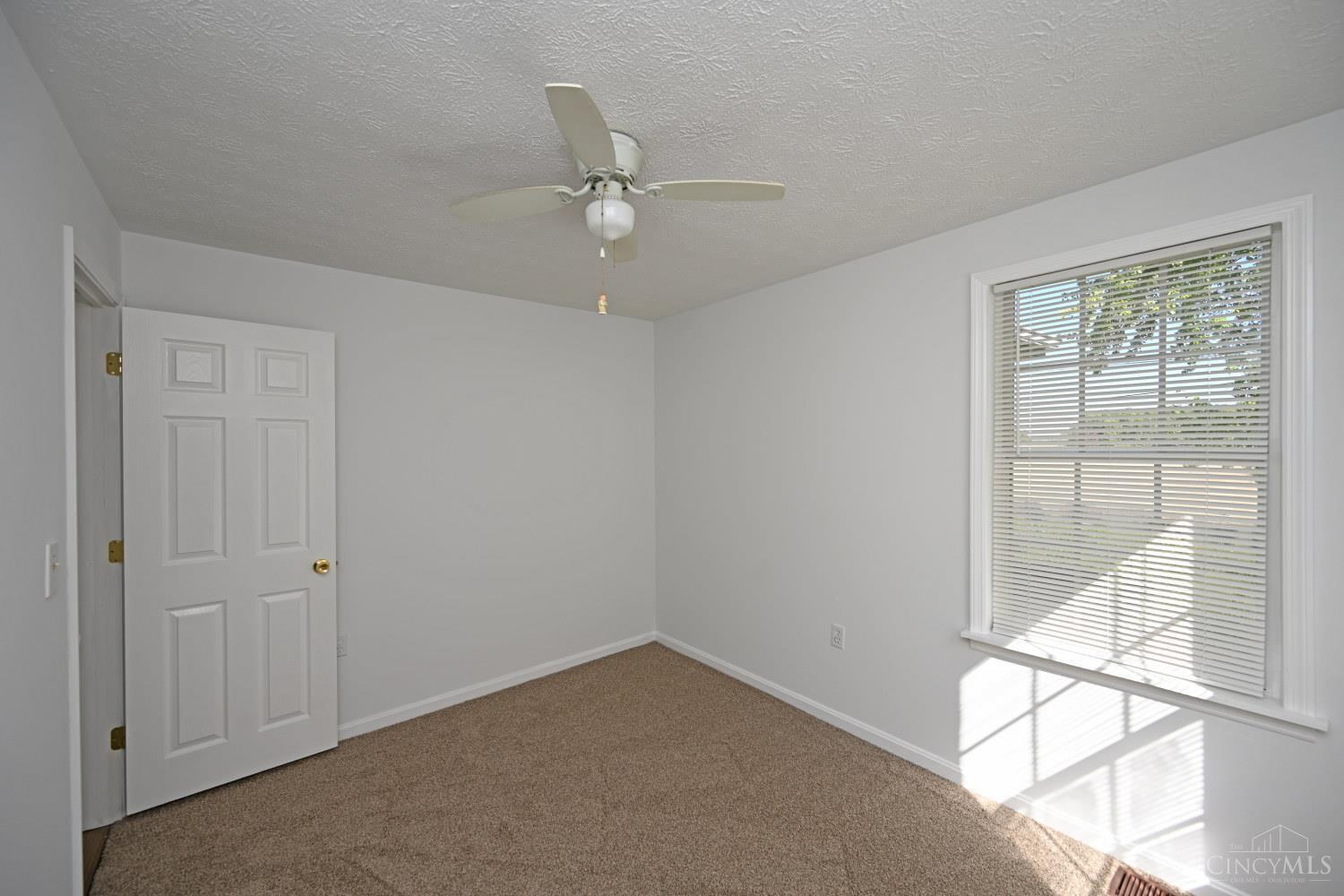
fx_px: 523
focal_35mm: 14
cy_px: 448
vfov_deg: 81.2
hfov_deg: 104.3
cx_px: 672
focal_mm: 14
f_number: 5.6
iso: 100
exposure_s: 1/125
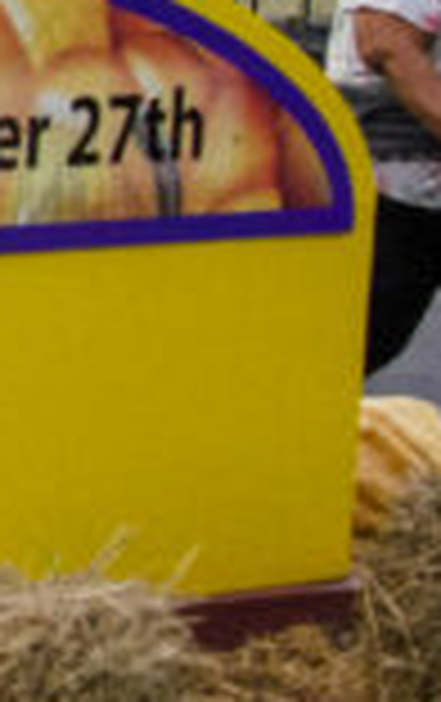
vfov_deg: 11.5
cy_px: -74
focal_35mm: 180
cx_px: -774
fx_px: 3449
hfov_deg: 6.8
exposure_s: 1/4000
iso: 1250
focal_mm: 24
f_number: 3.5
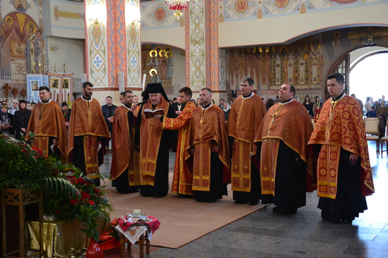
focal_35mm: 48
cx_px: 194
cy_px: 129
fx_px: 517
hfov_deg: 41.1
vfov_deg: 28.1
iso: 800
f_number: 4.2
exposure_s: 1/13
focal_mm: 32
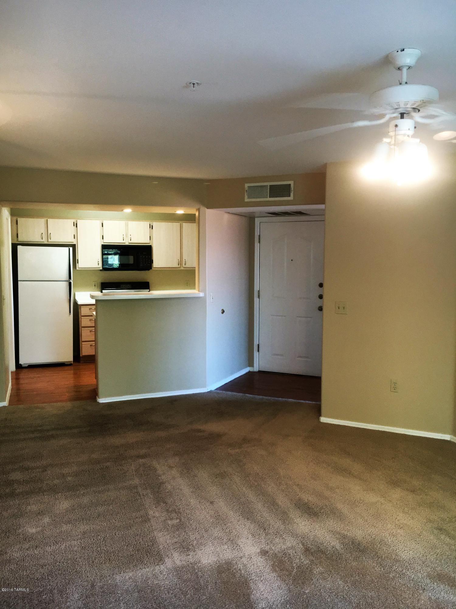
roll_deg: -0.1
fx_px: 509
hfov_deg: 48.2
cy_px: 304
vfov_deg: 61.7
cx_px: 228
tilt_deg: -6.1
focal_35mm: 29
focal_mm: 4.15
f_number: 2.2
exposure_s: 1/33
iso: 64
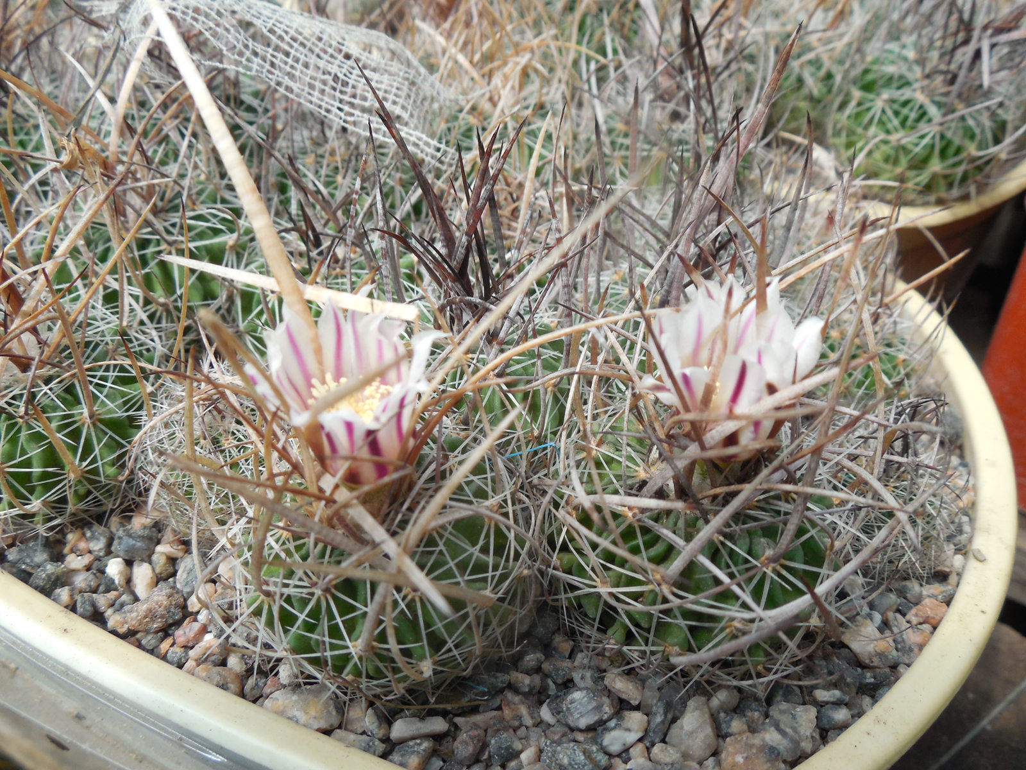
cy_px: 385
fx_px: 919
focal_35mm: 31
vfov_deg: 45.4
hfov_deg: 58.4
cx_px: 513
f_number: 3.6
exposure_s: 1/250
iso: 125
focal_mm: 5.6
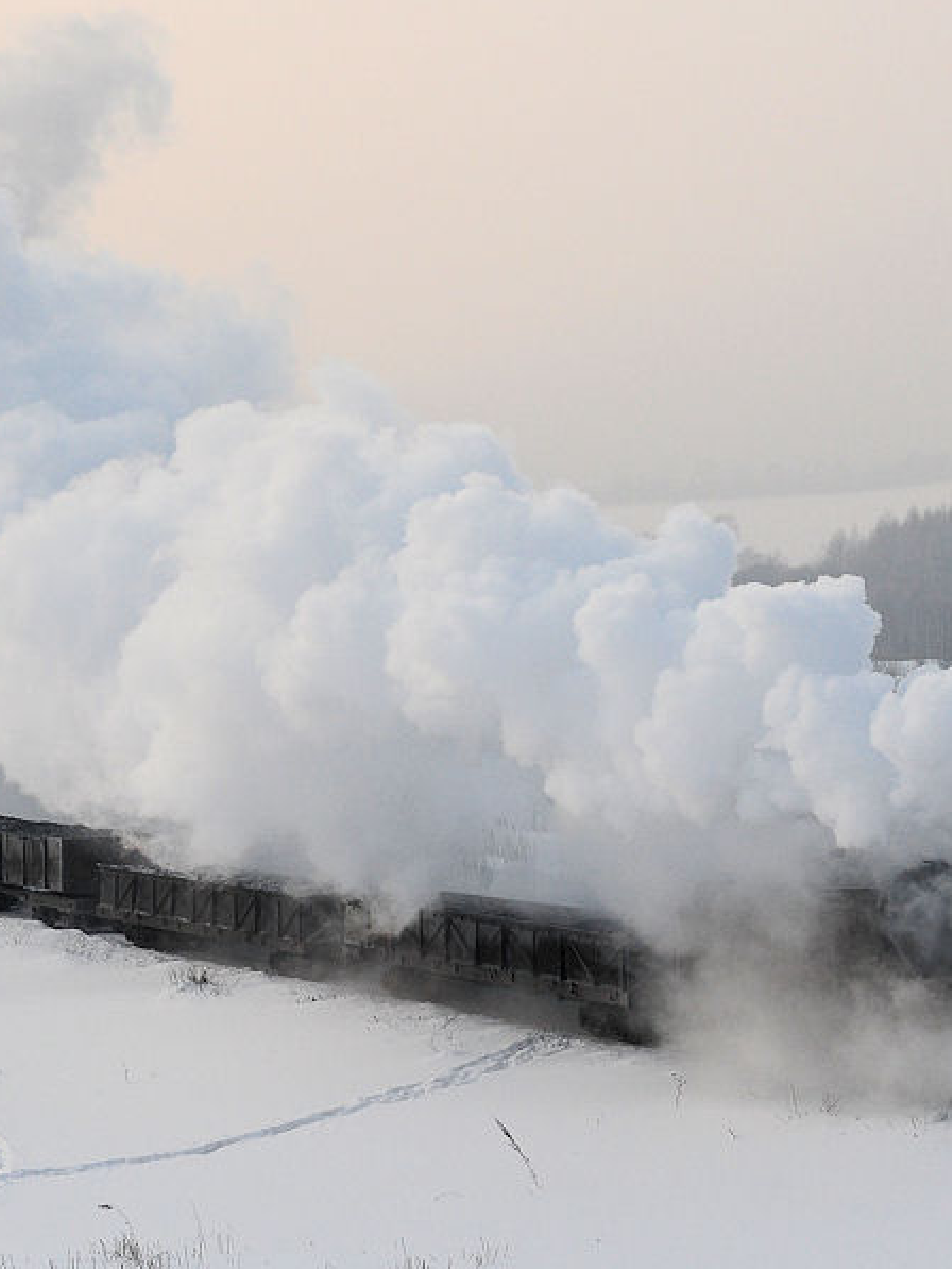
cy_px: 619
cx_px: 431
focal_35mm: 94
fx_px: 3446
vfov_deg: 20.9
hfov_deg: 15.7
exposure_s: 1/500
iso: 320
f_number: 8
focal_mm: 38
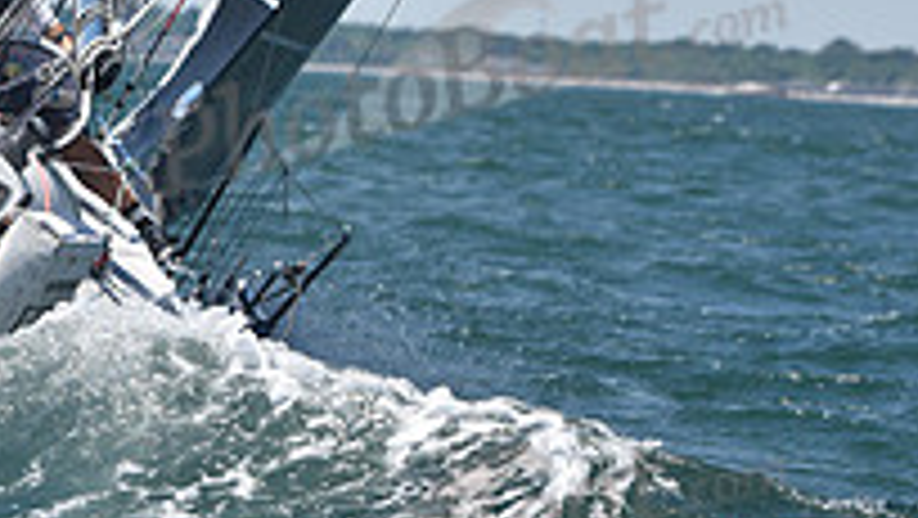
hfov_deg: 6.0
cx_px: -76
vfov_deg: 3.4
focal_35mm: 358
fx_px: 8719
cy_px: -92
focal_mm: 120
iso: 200
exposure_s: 1/800
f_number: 5.6
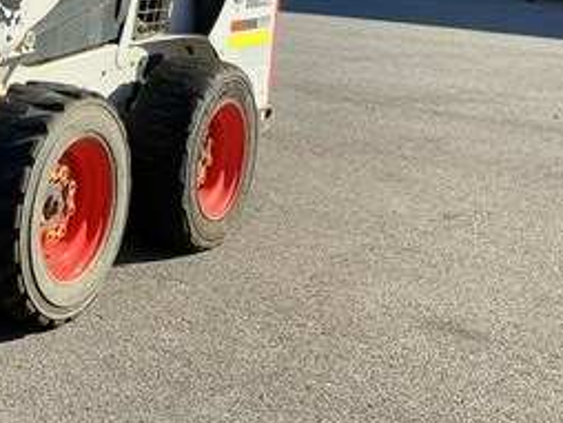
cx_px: -95
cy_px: 86
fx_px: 1188
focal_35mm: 73
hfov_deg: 24.4
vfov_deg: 20.0
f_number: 1.8
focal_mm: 3
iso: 25
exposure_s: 1/1279
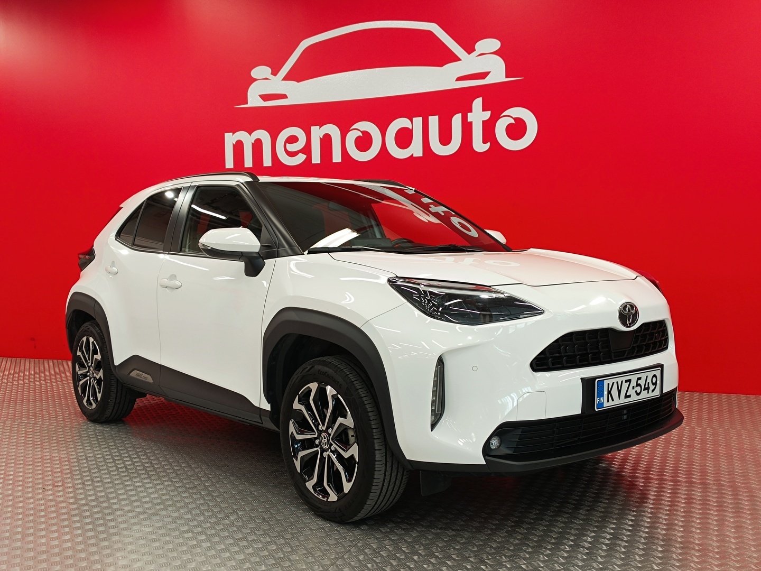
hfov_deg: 71.6
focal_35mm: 24
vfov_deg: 56.8
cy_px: 286
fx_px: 528
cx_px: 380
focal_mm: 5.59
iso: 202
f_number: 1.88
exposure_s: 1/101
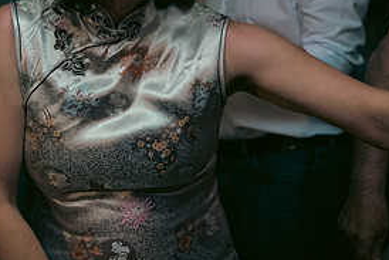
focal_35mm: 110
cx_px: 80
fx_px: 1189
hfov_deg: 18.4
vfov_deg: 12.3
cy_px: 5
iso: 800
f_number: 3.5
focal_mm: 52
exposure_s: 1/160
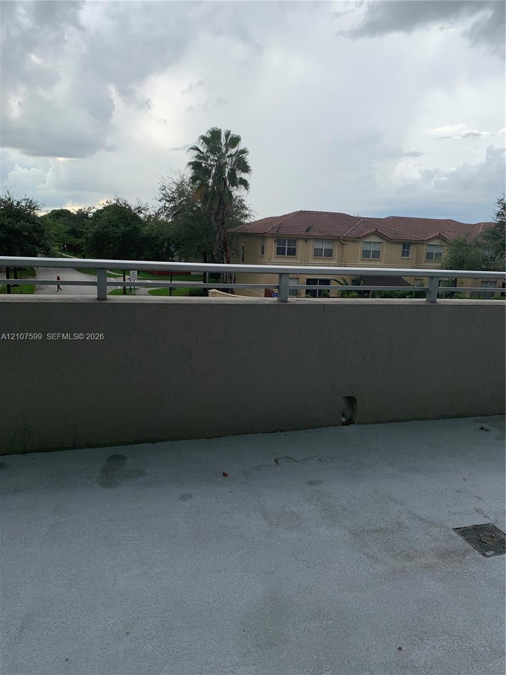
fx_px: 507
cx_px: 253
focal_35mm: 26
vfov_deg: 67.3
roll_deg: -2.9
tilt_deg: -11.1
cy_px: 338
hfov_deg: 53.1
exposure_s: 1/815
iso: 25
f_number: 1.8
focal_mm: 4.25
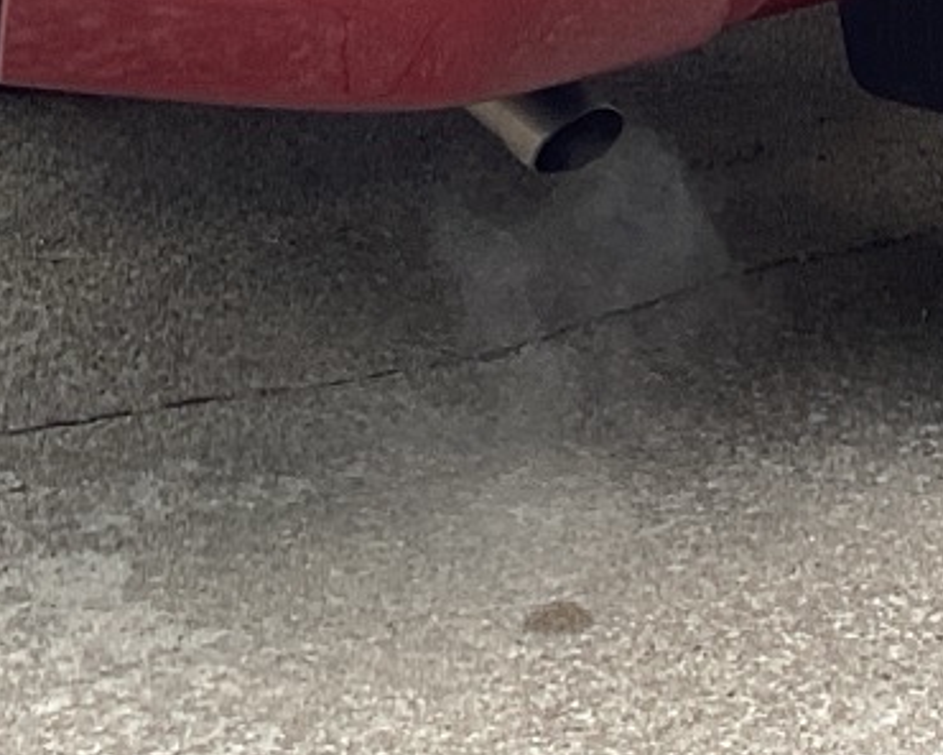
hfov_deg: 14.7
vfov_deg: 11.1
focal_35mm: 131
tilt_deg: -9.7
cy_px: -531
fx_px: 3656
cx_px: 673
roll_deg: +1.7
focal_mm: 3.3
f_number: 2.4
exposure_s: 1/120
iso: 64
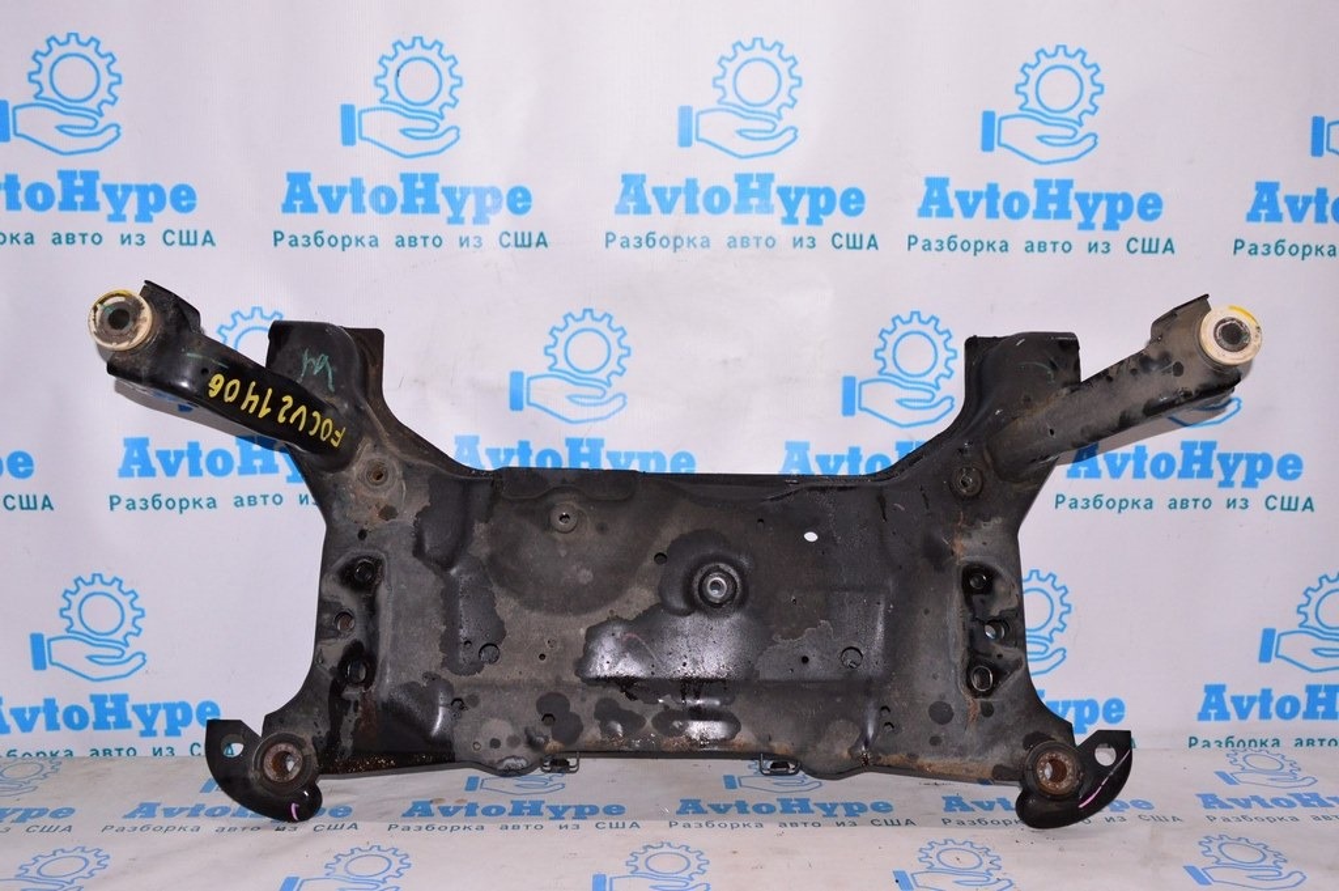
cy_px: 446
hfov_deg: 57.3
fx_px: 1226
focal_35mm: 33
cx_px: 670
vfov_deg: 39.9
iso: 1600
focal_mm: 22
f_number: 8
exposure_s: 1/200
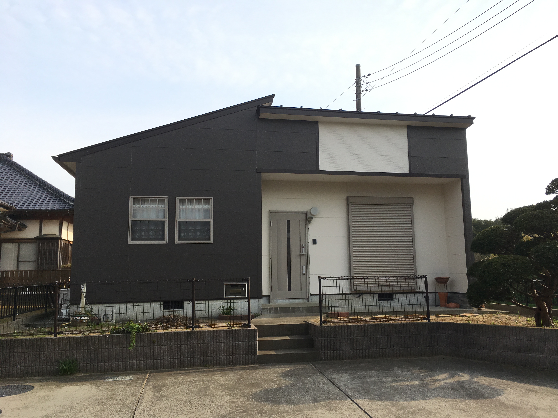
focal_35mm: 29
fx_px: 467
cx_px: 279
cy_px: 209
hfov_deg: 61.7
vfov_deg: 48.2
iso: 25
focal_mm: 4.15
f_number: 2.2
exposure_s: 1/1425
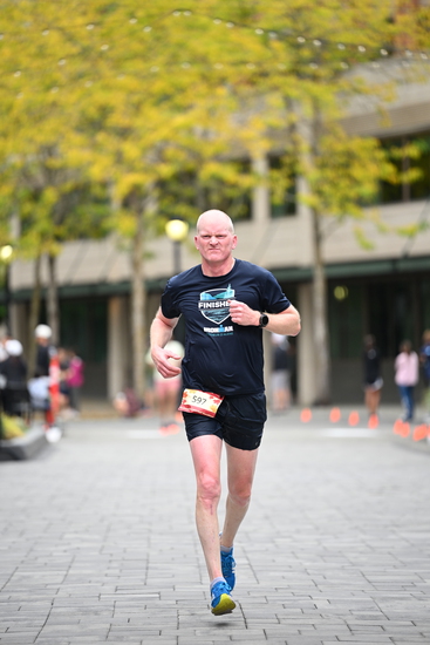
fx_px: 3312
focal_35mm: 185
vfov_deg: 11.1
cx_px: 215
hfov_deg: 7.4
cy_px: 322
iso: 800
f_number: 2.8
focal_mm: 185
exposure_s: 1/2000
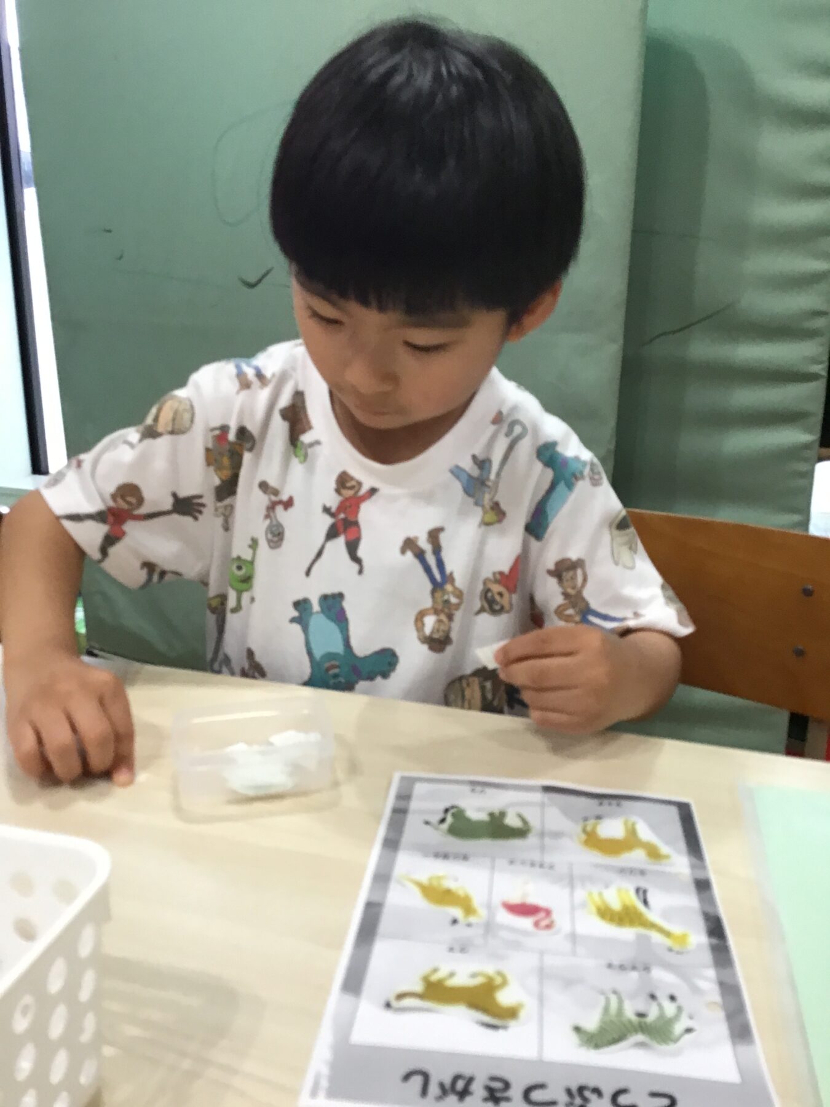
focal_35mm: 31
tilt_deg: -16.2
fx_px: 991
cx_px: 415
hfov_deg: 45.4
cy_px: 554
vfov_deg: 58.4
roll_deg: -1.1
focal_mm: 3.3
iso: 50
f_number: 2.4
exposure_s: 1/30
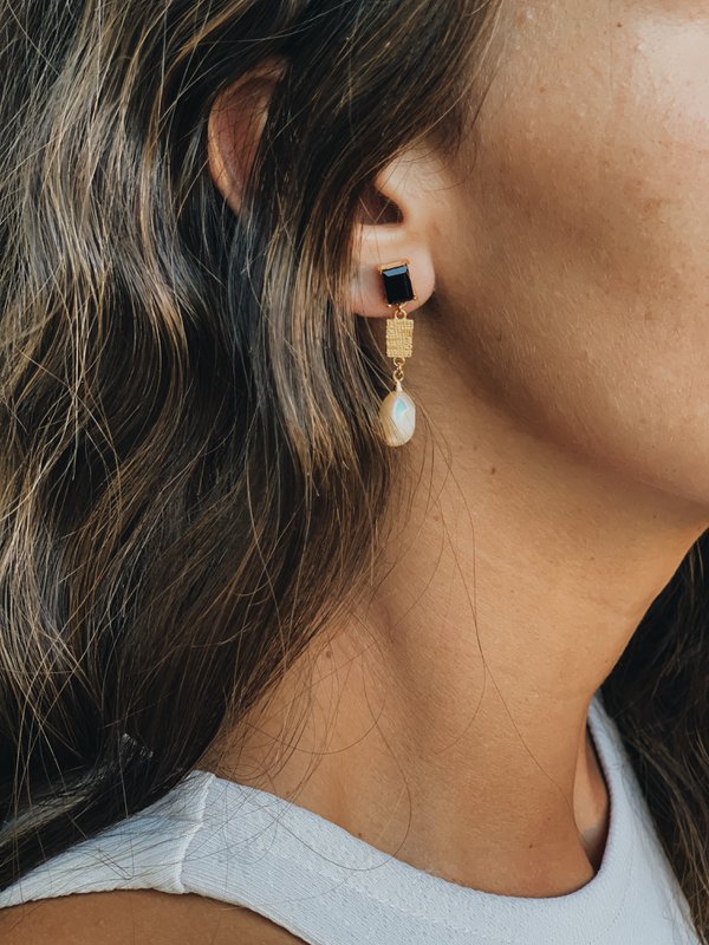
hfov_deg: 28.0
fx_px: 1420
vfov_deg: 36.8
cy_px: 472
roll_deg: -3.7
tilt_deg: -21.7
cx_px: 354
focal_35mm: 52
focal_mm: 6
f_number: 2.4
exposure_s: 1/84
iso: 125
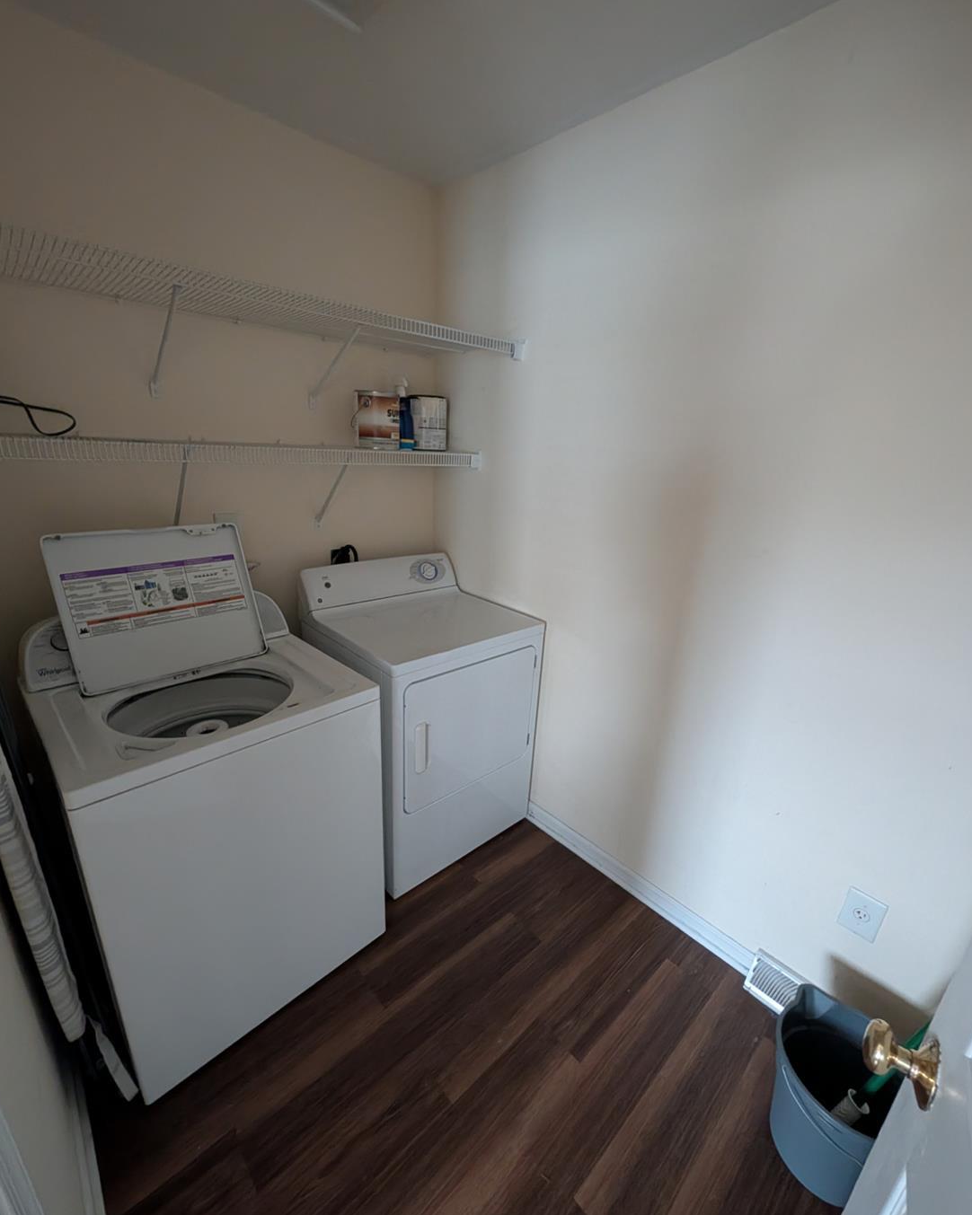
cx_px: 493
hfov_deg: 92.2
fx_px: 468
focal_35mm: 13
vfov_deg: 104.8
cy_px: 629
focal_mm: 2.02
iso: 1413
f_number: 1.7
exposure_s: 1/23.8
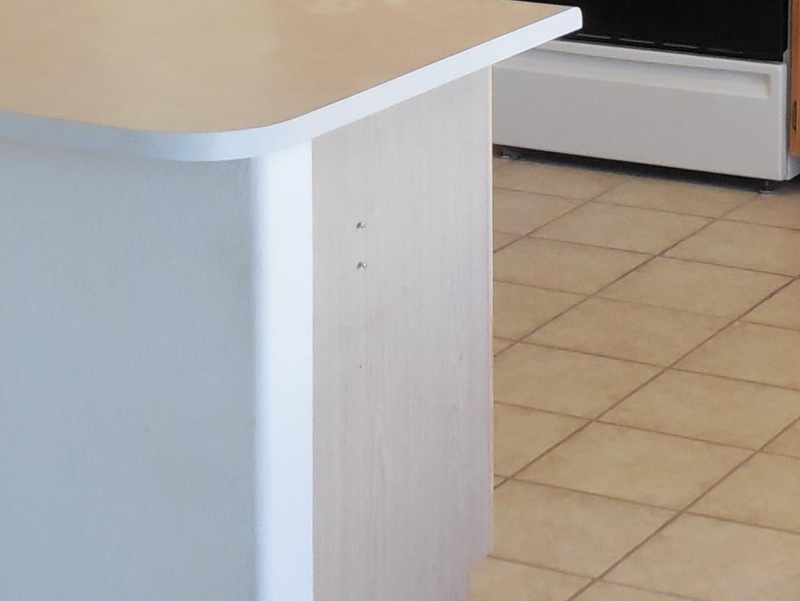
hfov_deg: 15.5
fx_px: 2935
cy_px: -218
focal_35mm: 127
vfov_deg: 11.3
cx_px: 478
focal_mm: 7.1
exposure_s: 1/30
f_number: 3.6
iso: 320
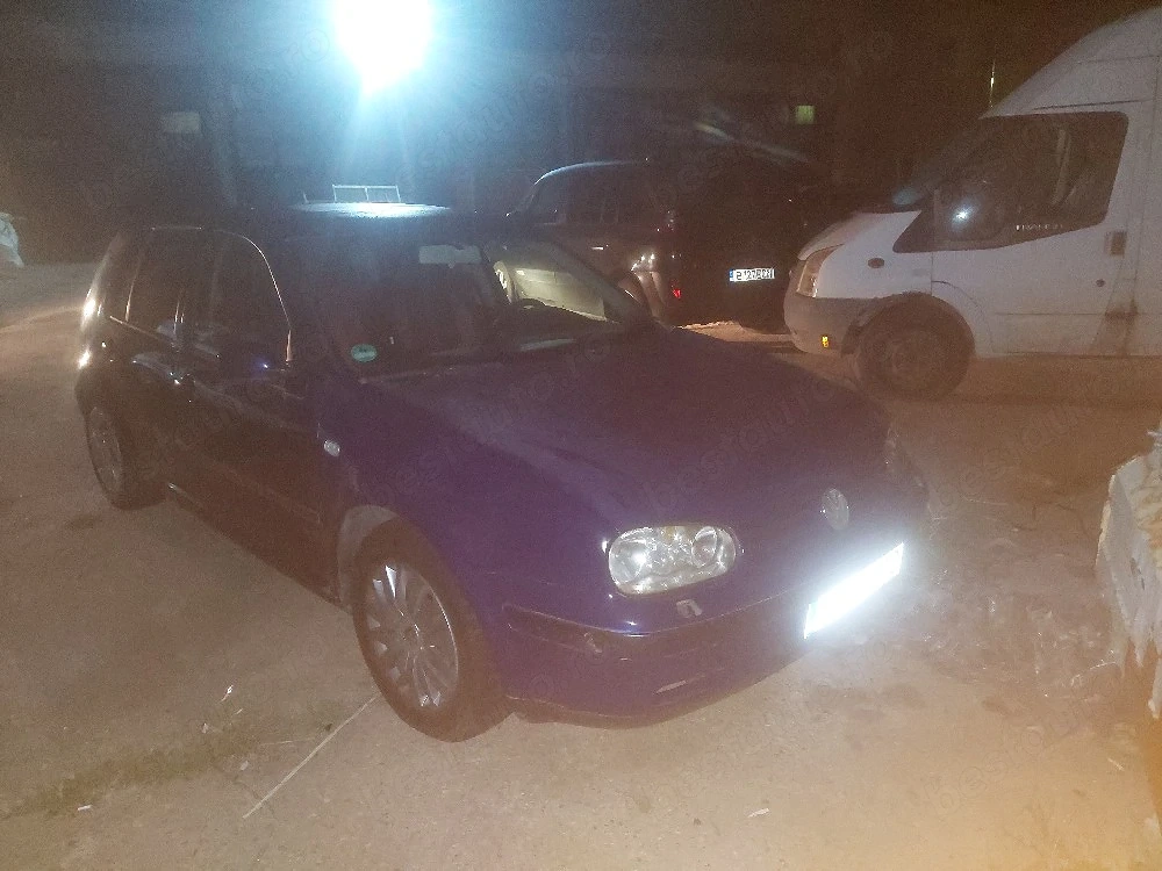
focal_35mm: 25
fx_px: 839
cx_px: 581
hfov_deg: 69.4
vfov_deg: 54.9
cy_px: 436
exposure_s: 1/25
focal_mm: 5.23
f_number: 1.8
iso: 1250
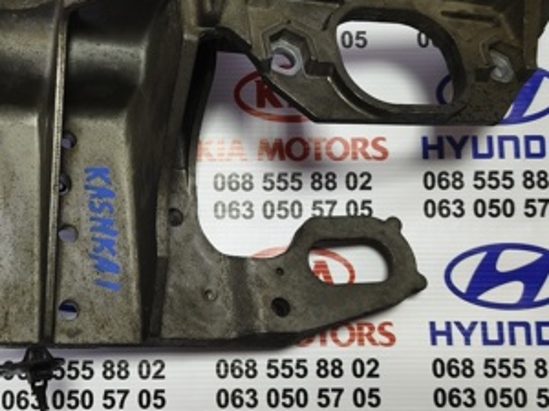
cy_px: 188
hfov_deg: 38.3
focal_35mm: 49
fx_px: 777
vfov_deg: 29.7
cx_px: 168
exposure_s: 1/50
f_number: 1.7
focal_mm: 5.35
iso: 250
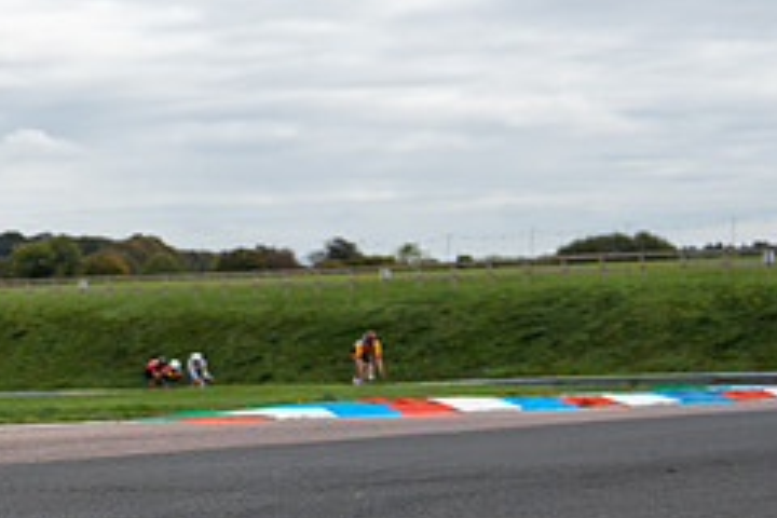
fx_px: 3367
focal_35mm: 156
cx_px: -490
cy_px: 391
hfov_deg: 12.3
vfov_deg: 8.8
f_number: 3.5
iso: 100
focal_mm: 39
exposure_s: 1/1000
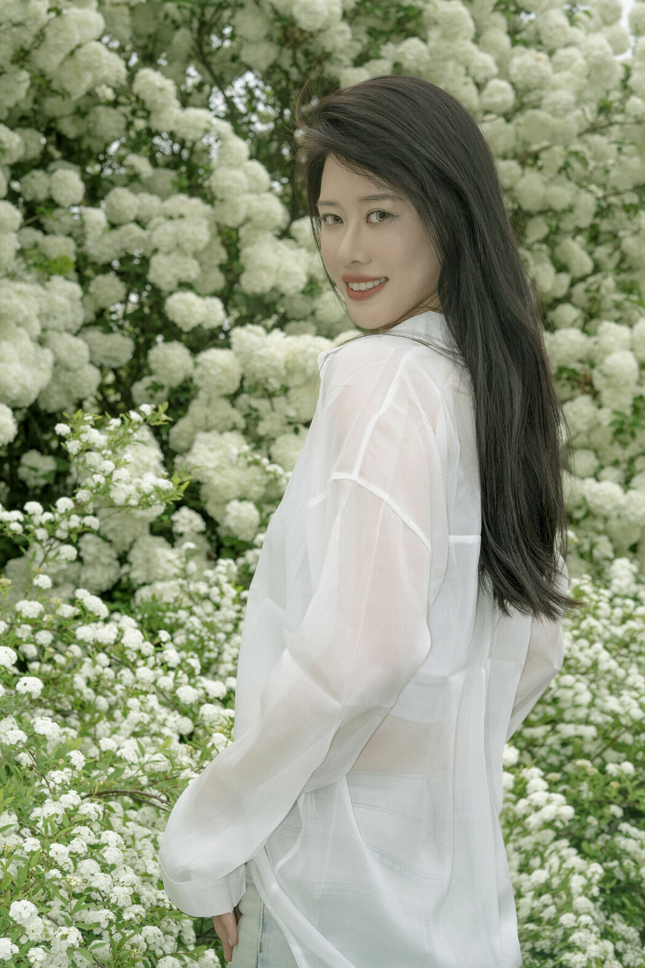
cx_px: 322
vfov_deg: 39.6
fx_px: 1344
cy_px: 484
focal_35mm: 50
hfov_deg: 27.0
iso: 250
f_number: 7.1
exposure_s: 1/125
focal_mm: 50
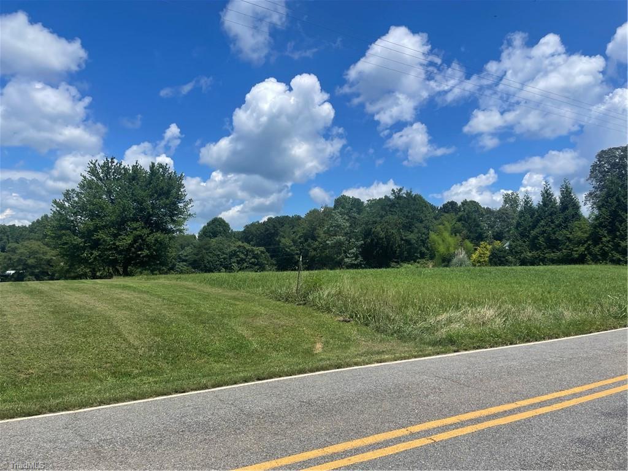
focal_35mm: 26
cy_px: 236
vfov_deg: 53.1
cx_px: 314
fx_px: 472
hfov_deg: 67.3
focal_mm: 4.2
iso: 32
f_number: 1.6
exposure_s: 1/5051
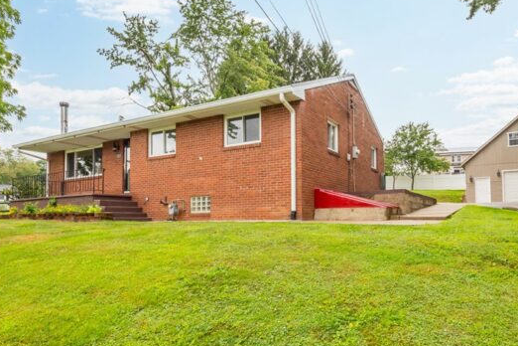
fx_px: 331
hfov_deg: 75.5
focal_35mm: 23
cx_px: 303
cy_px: 186
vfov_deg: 55.0
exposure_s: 1/320
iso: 200
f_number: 8
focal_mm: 10
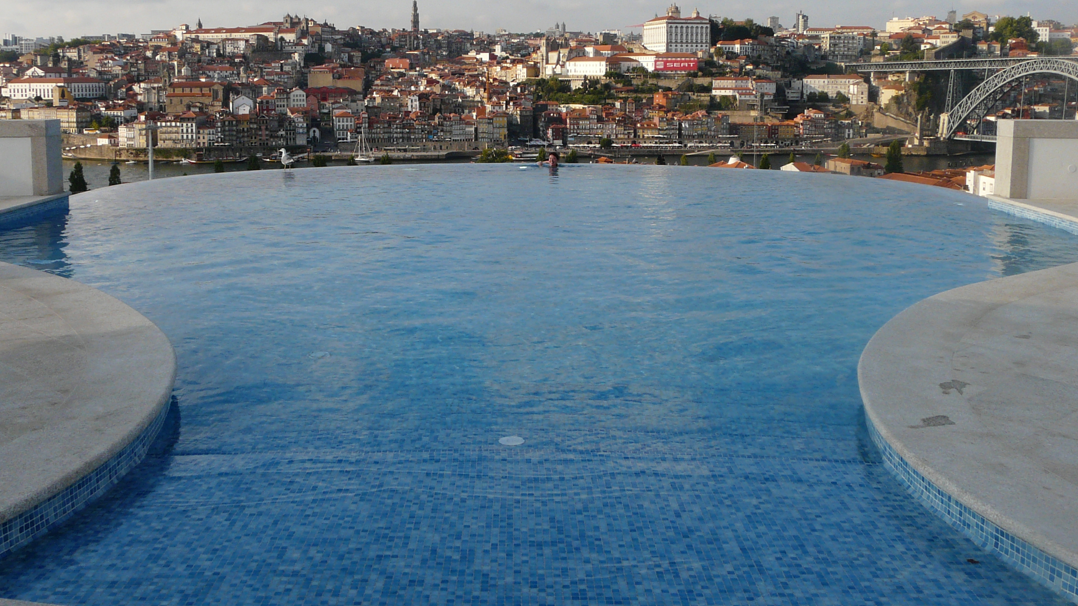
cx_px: 505
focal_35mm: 38
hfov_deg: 52.7
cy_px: 183
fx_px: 1086
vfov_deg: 30.9
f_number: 5.6
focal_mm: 4.7
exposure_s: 1/320
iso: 100
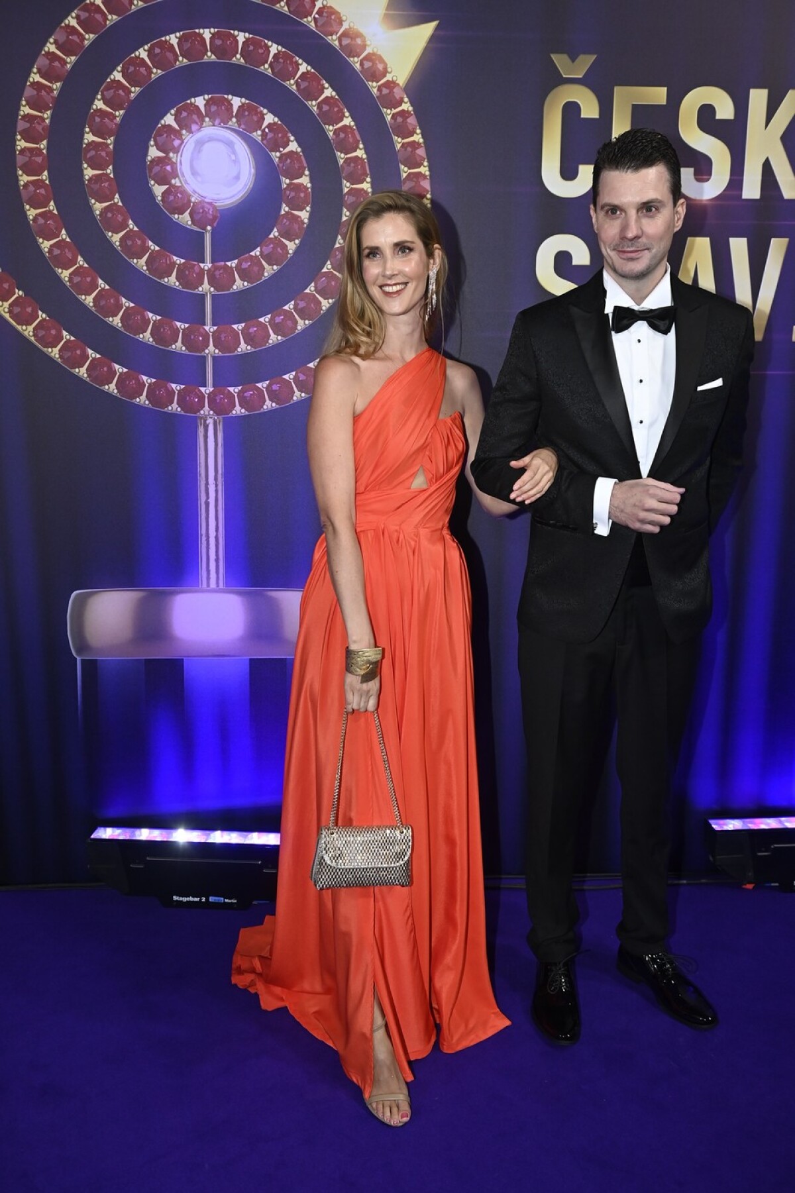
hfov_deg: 41.1
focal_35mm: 32
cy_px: 596
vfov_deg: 58.7
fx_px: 1060
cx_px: 398
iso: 2500
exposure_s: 1/250
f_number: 5
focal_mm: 32
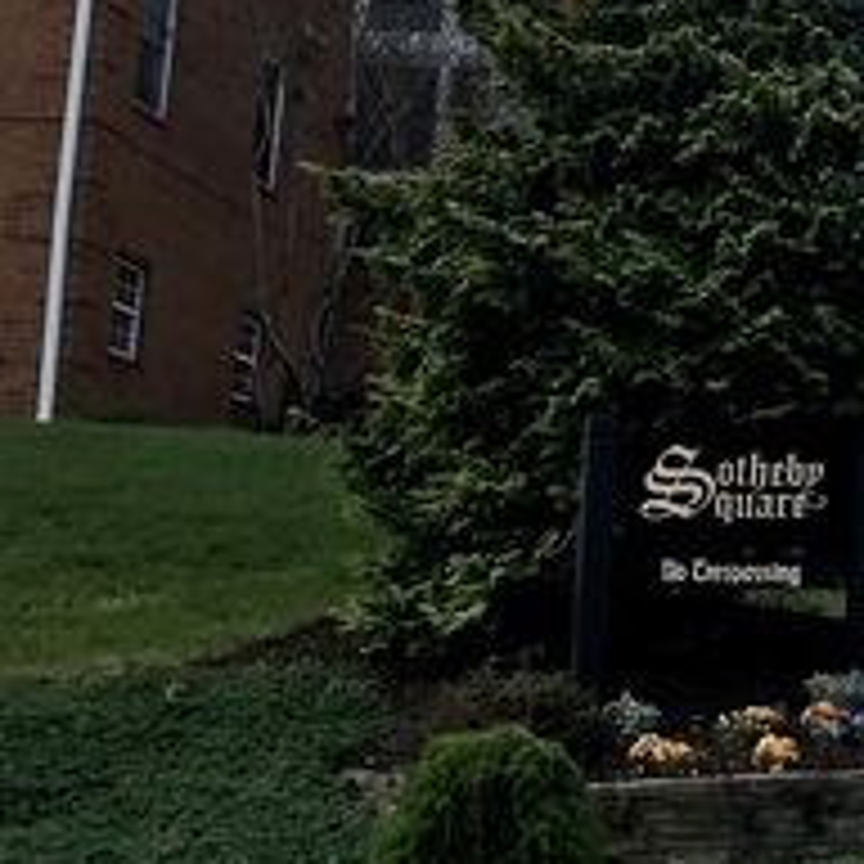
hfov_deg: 17.9
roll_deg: +0.2
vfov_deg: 20.0
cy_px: 176
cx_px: 1321
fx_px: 2429
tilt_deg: +12.6
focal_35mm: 86
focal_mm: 3.99
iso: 20
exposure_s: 1/1570
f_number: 1.8
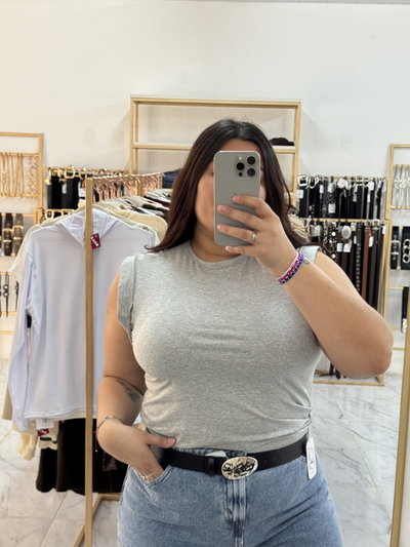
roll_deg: -0.8
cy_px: 274
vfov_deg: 39.6
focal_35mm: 48
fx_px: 758
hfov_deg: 30.3
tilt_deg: -8.2
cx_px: 205
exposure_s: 1/50
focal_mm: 6.76
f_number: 1.78
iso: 160
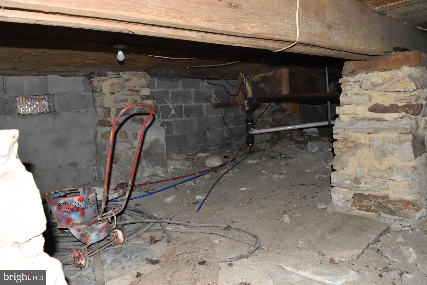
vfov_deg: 47.9
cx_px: 214
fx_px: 320
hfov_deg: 67.4
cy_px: 142
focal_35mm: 27
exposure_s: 1/250
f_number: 6.3
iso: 2500
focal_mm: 18
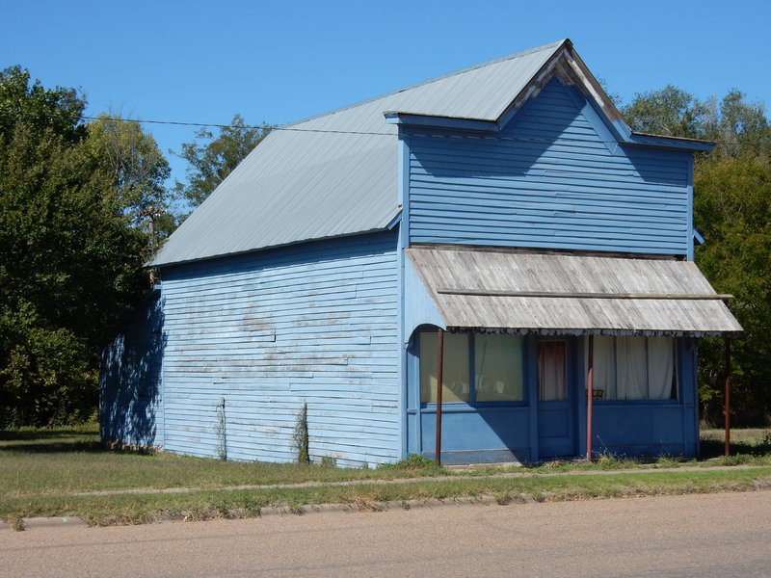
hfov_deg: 27.4
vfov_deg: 20.7
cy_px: 289
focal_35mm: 71
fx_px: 1581
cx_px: 386
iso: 125
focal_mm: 12.6
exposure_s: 1/1250
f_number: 4.8
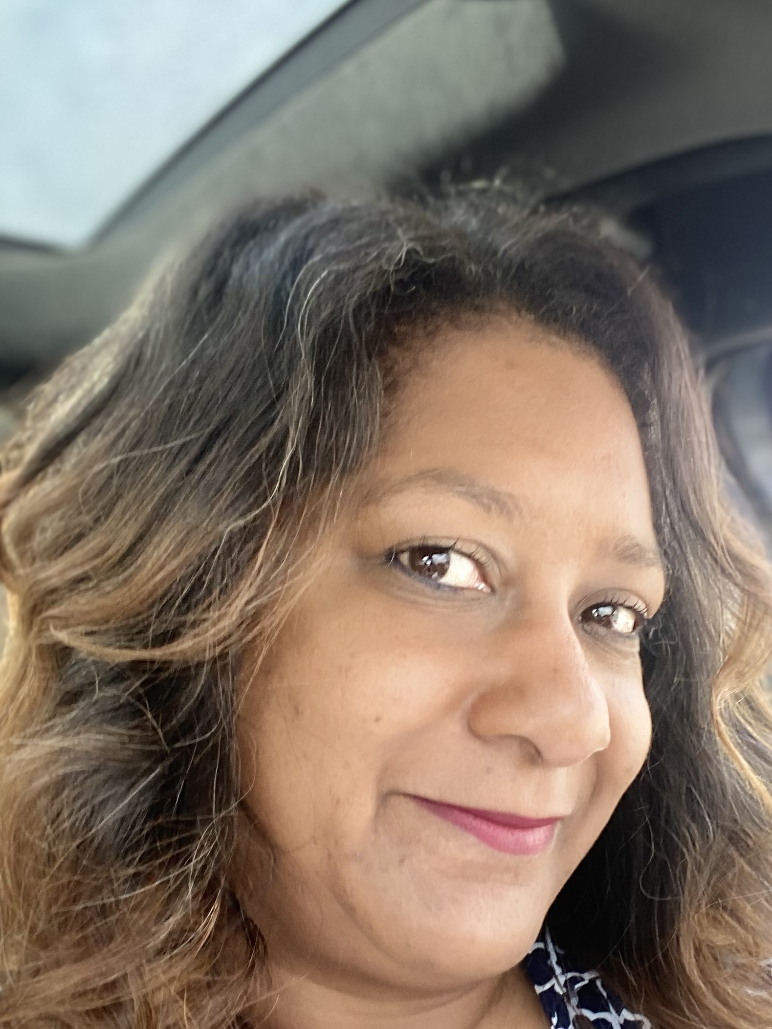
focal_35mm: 44
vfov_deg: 42.4
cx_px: 500
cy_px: 685
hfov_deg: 32.7
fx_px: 1308
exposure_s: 1/85
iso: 100
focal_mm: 2.71
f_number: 2.2
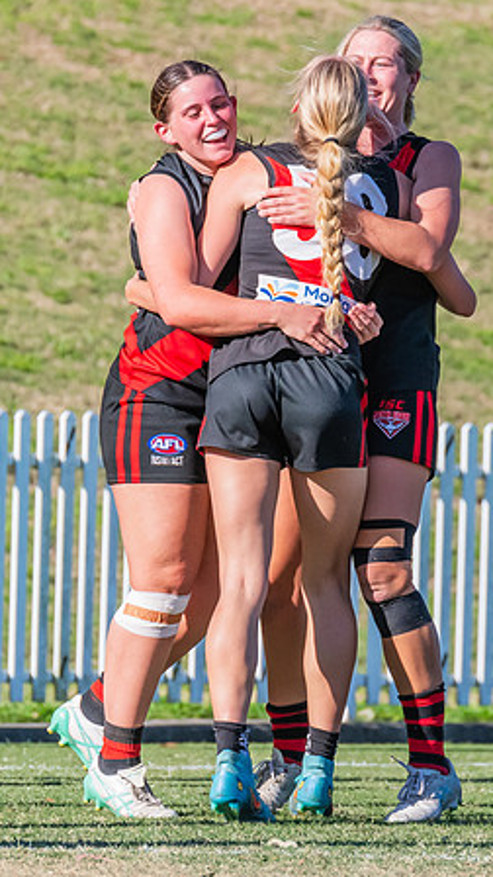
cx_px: 352
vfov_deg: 2.3
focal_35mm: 931
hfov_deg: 1.3
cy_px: 482
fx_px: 21636
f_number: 10
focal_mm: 360
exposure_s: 1/1250
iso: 800
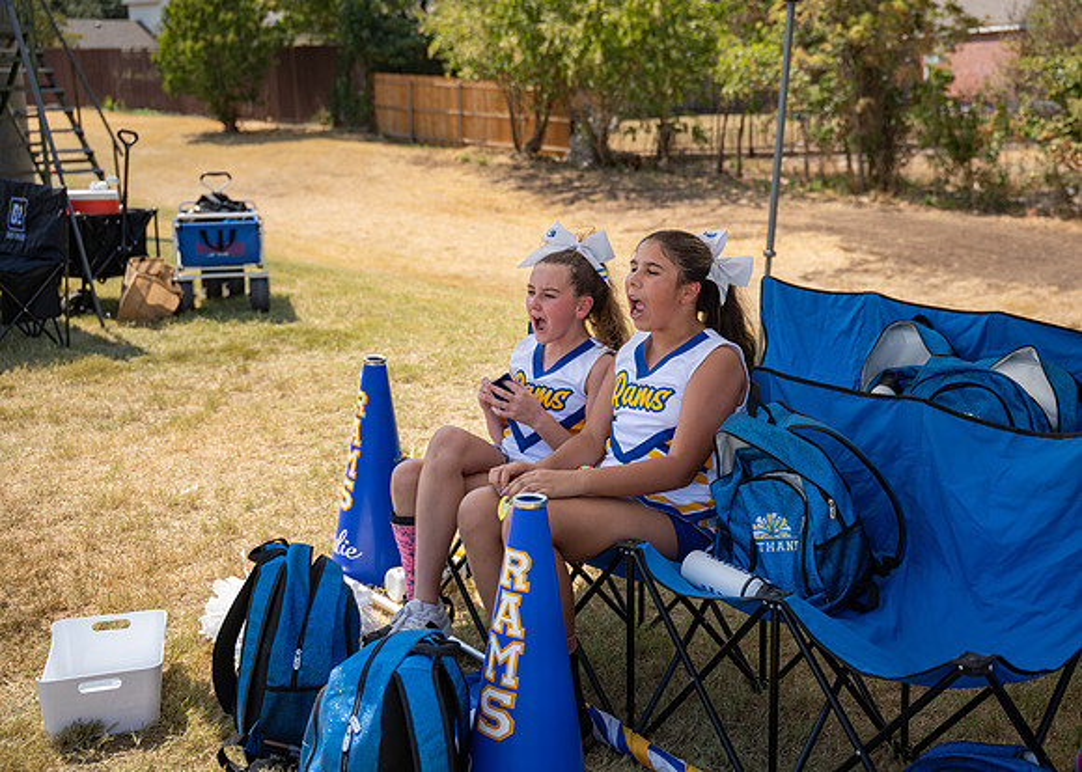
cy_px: 336
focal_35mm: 42
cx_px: 617
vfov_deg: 33.4
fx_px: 1285
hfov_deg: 45.6
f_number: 2.8
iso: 100
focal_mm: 35.3
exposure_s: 1/2000
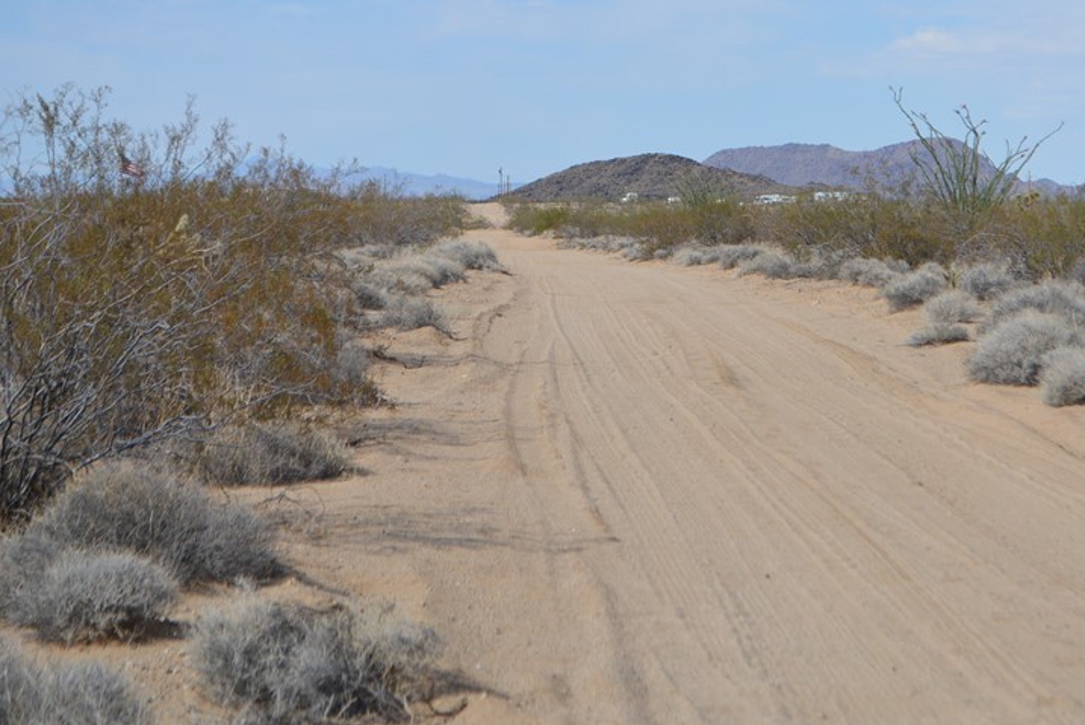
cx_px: 698
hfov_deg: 16.4
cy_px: 245
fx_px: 3762
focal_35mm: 125
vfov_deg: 11.0
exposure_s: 1/1600
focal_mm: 55
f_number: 7.1
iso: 400
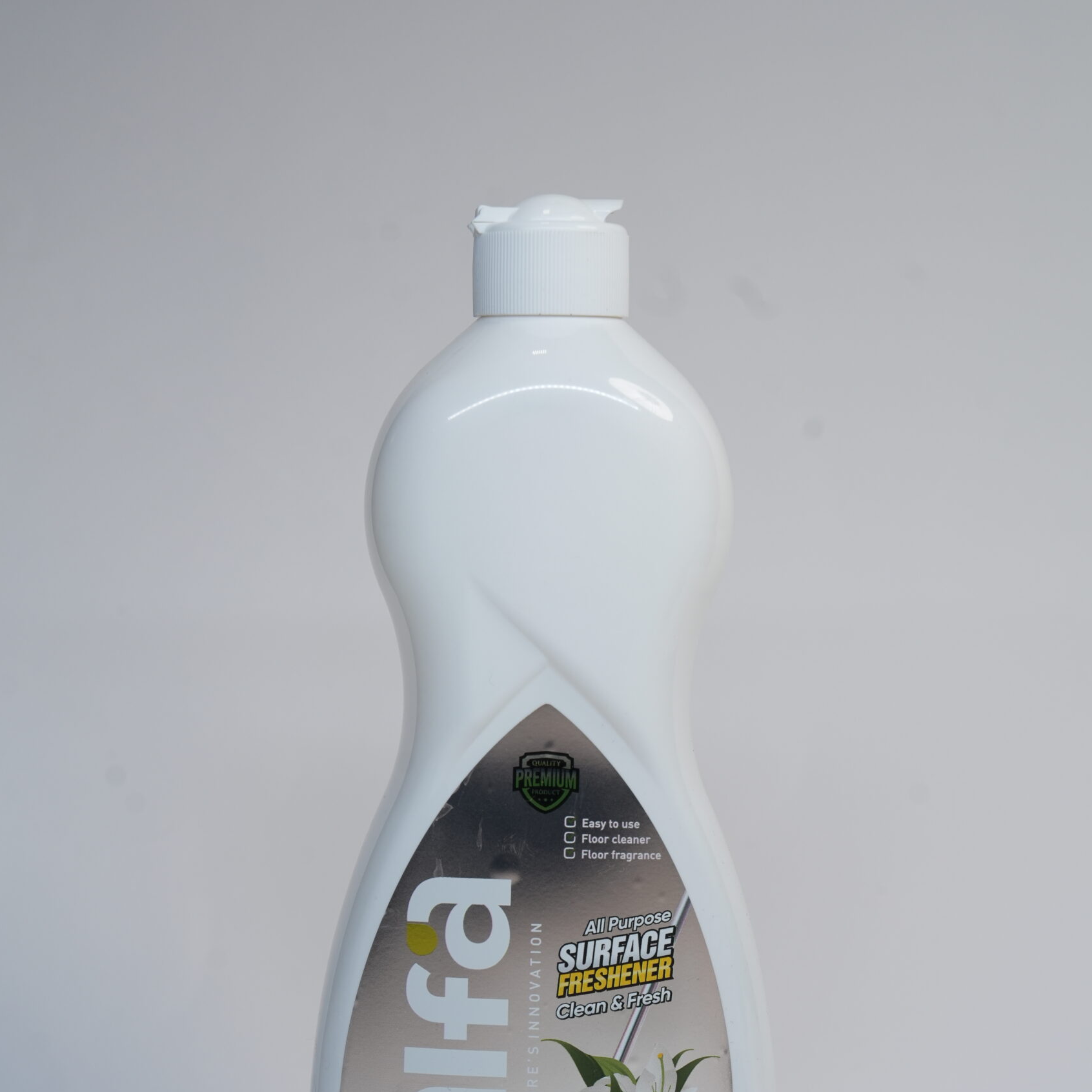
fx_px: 3212
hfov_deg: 19.3
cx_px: 548
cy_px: 748
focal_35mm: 90
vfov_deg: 19.2
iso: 400
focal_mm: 70
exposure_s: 1/160
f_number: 7.1
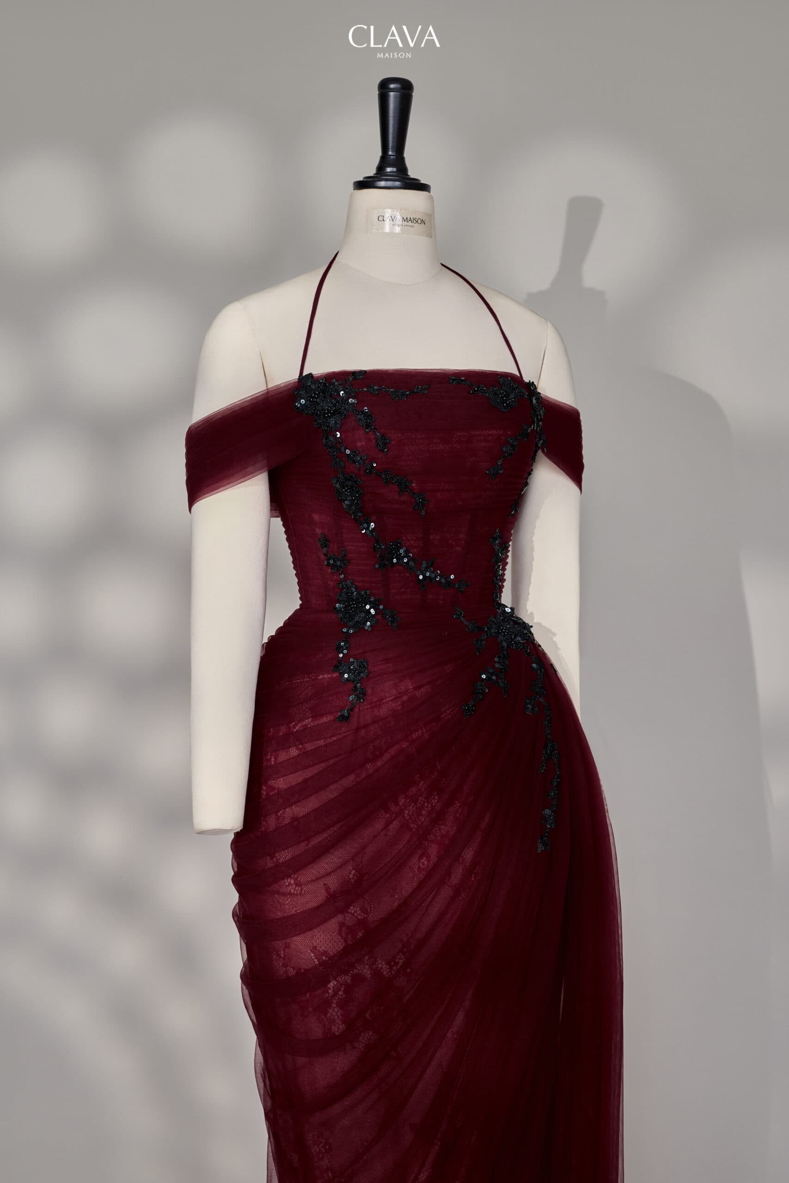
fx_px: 1643
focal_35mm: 50
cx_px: 394
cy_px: 592
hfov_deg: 27.0
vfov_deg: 39.6
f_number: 5
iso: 1000
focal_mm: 50
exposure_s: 1/125
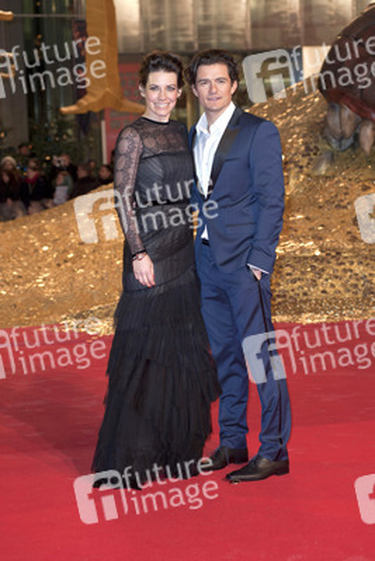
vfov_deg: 23.6
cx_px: 188
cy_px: 280
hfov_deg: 15.9
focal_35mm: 86
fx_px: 1342
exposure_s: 1/160
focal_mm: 86
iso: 1000
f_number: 5.6
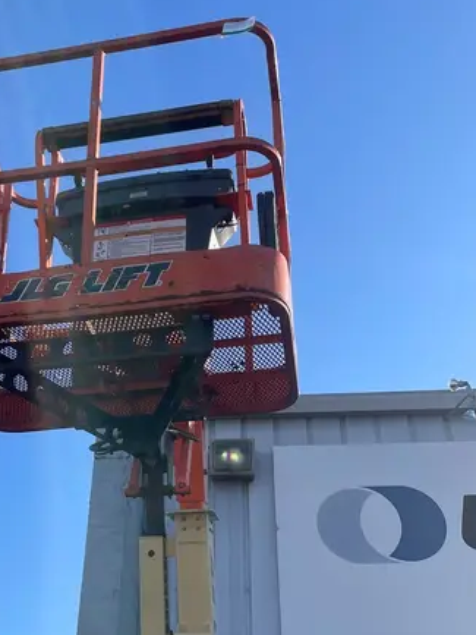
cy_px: 430
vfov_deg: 42.3
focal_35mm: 44
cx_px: 132
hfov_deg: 32.4
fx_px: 806
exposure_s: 1/2506
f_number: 1.6
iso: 32
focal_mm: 4.2
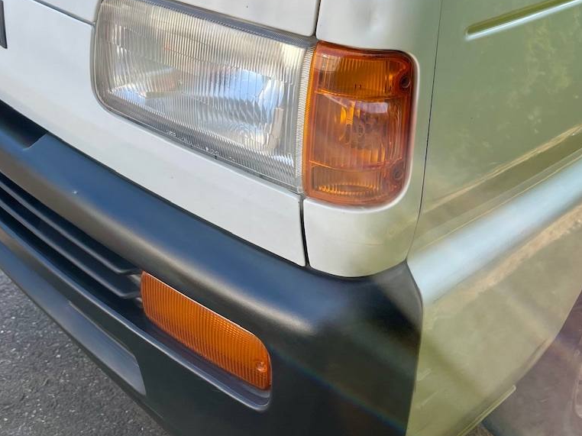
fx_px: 706
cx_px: 341
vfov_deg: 33.2
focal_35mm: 42
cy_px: 75
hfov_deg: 44.6
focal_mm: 5.1
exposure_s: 1/945
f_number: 1.6
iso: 32
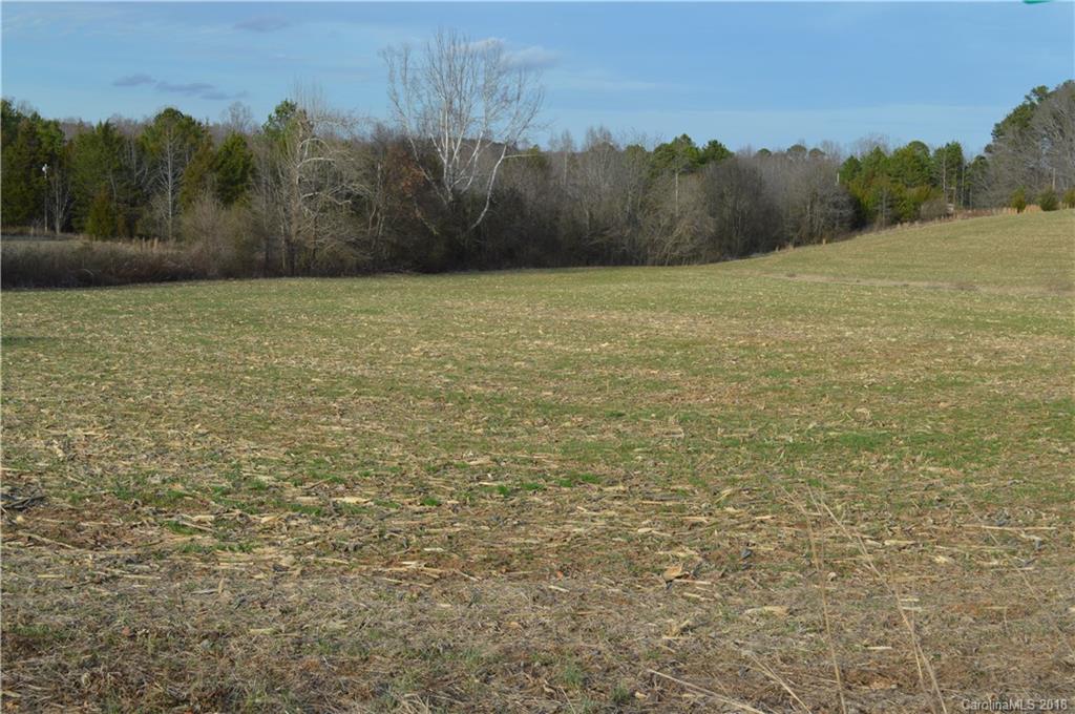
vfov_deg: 28.0
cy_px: 357
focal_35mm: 48
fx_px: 1432
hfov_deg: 41.2
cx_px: 538
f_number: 7.1
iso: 100
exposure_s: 1/200
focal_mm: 32
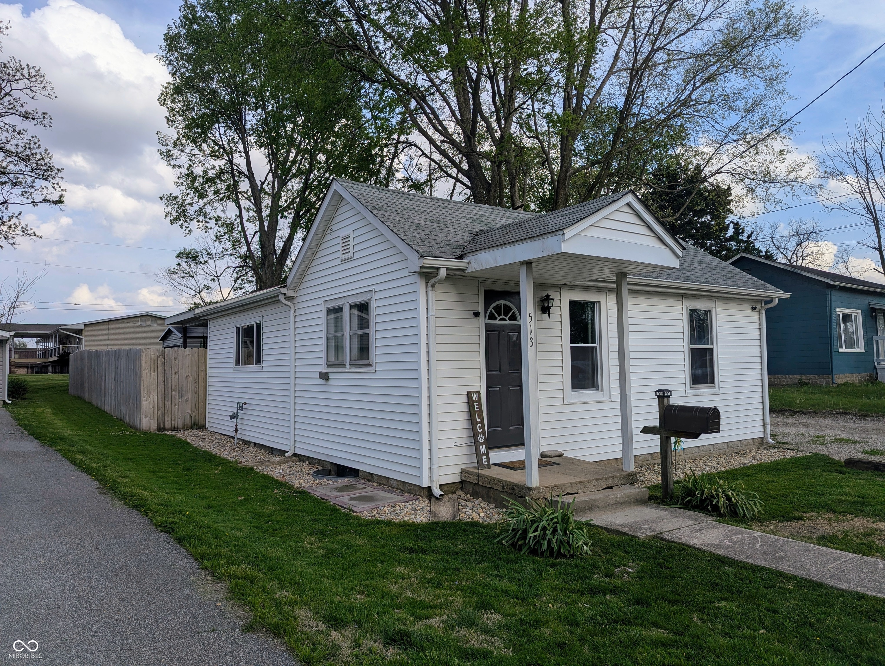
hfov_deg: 71.5
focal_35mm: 24
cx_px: 442
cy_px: 333
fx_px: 614
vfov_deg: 56.9
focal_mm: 6.81
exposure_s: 1/2463
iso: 48
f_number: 1.85
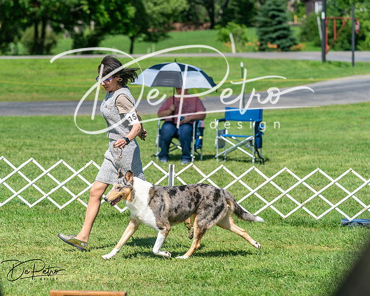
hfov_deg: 12.0
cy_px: 131
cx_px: 157
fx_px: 1766
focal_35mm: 161
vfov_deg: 9.6
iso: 80
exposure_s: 1/1000
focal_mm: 126
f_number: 4
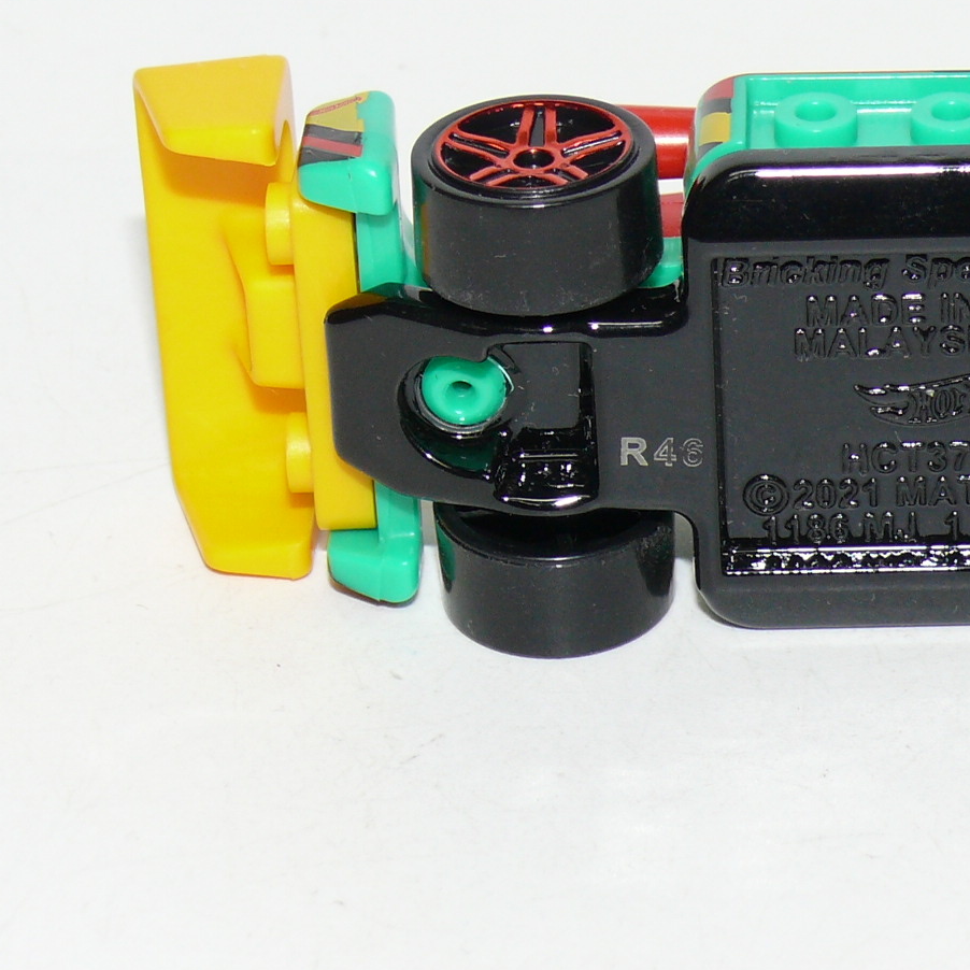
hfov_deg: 10.9
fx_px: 5072
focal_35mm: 160
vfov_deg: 10.9
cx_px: 835
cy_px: 371
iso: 100
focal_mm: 13.4
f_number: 4
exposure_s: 1/30
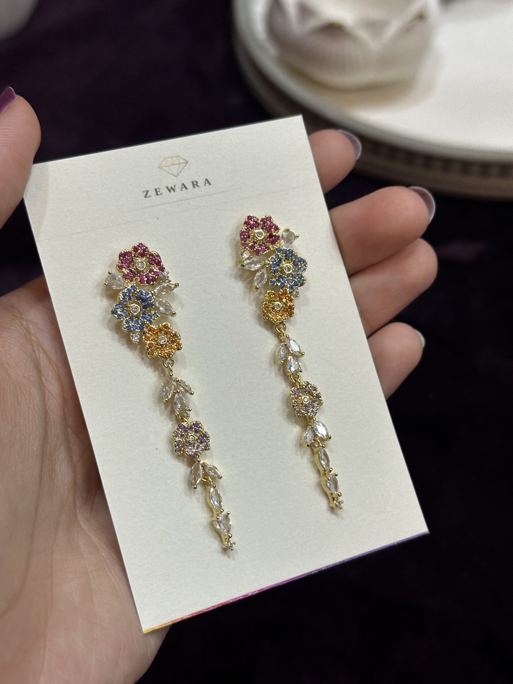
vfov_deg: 39.7
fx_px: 948
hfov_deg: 30.3
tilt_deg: -48.3
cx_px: 256
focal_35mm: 48
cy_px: 342
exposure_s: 1/60
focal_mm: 6.86
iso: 160
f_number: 1.78
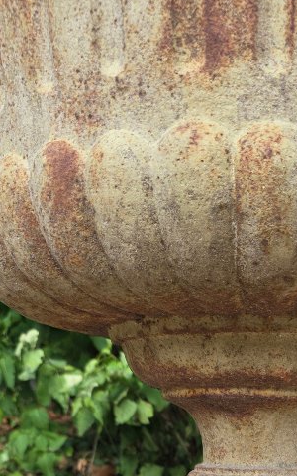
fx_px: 790
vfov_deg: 28.8
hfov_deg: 20.7
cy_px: 579
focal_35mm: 61
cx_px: 286
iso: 40
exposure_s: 1/359
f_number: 1.7
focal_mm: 6.3
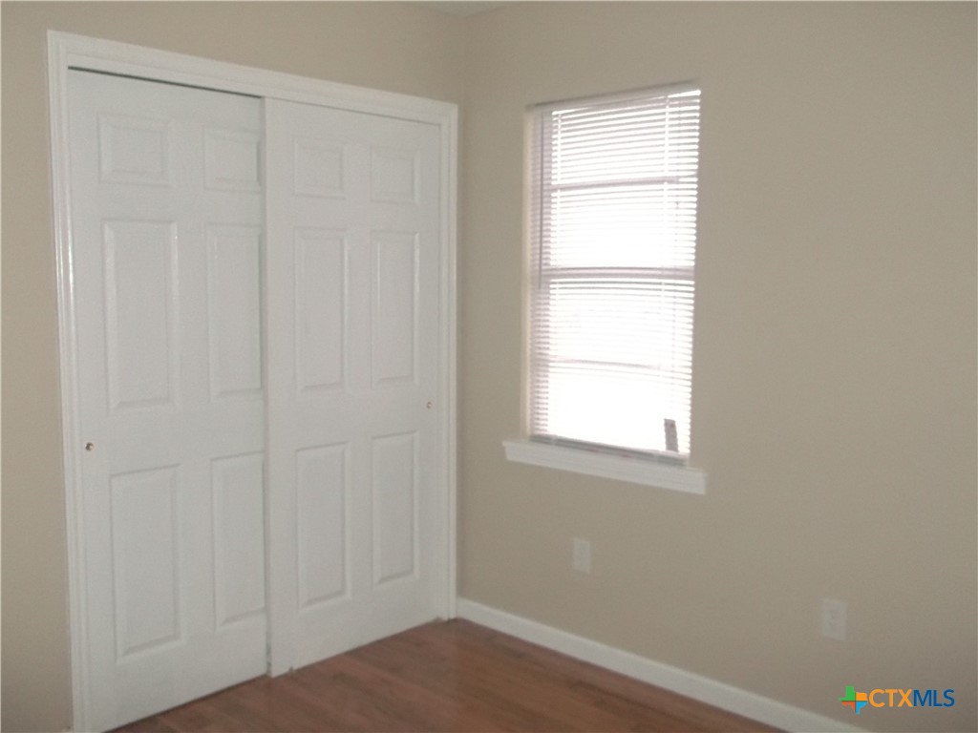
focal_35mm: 33
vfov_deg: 42.9
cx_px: 489
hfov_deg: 55.4
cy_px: 366
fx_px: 932
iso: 320
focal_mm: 5.9
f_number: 3.3
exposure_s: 1/60
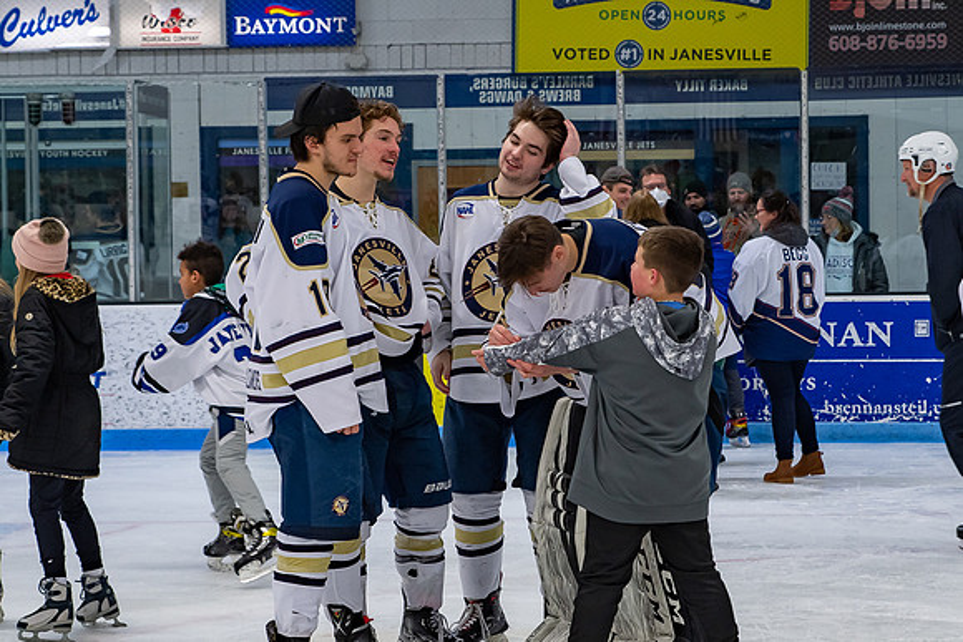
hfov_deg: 19.2
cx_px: 596
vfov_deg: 12.9
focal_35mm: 106
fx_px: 2838
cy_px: 331
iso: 400
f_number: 4.5
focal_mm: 52
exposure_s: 1/250
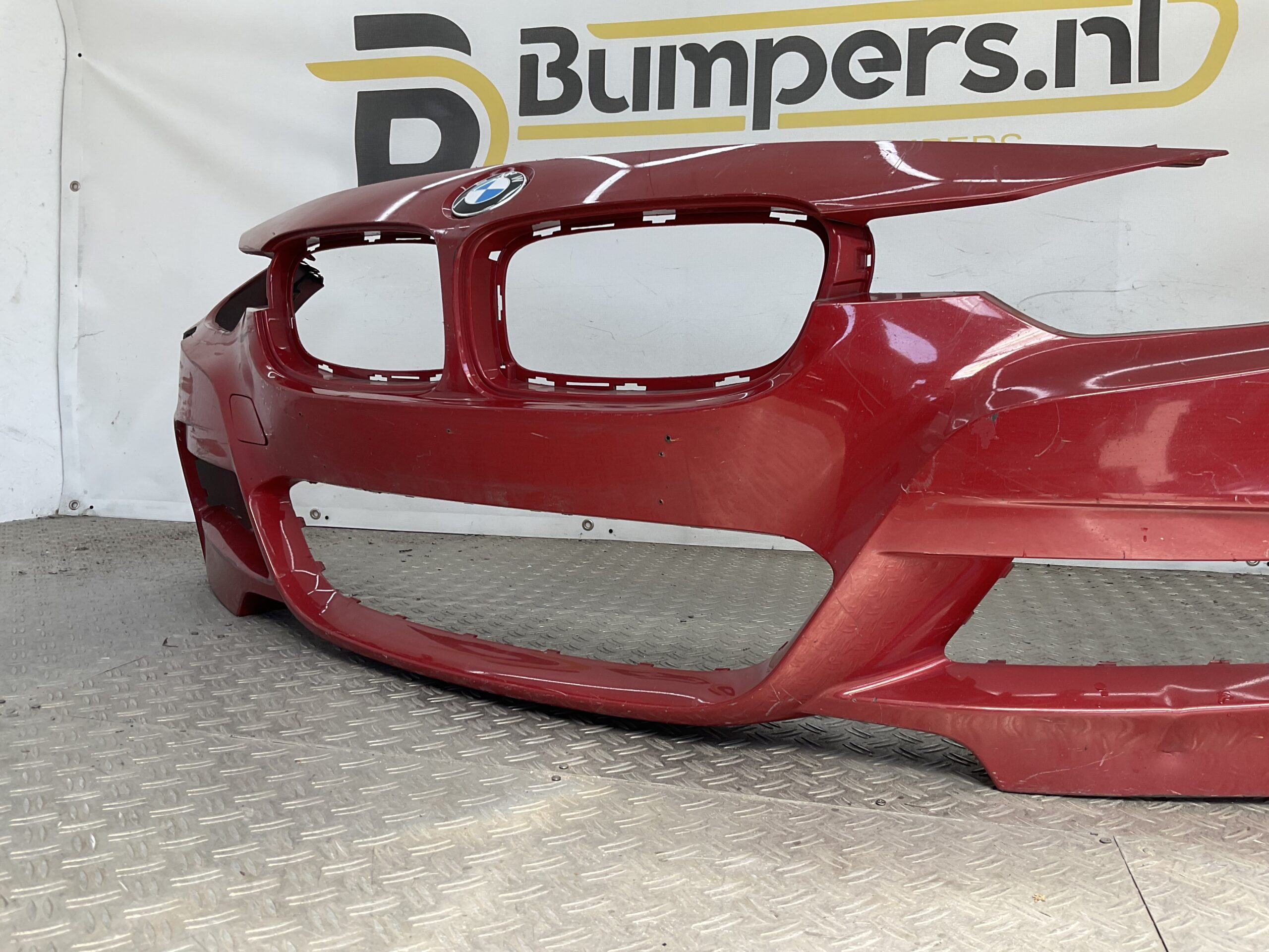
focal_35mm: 29
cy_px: 476
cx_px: 634
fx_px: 1063
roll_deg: -1.7
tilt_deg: -5.9
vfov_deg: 48.2
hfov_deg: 61.7
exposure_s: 1/194
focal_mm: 3
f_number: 1.8
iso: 16
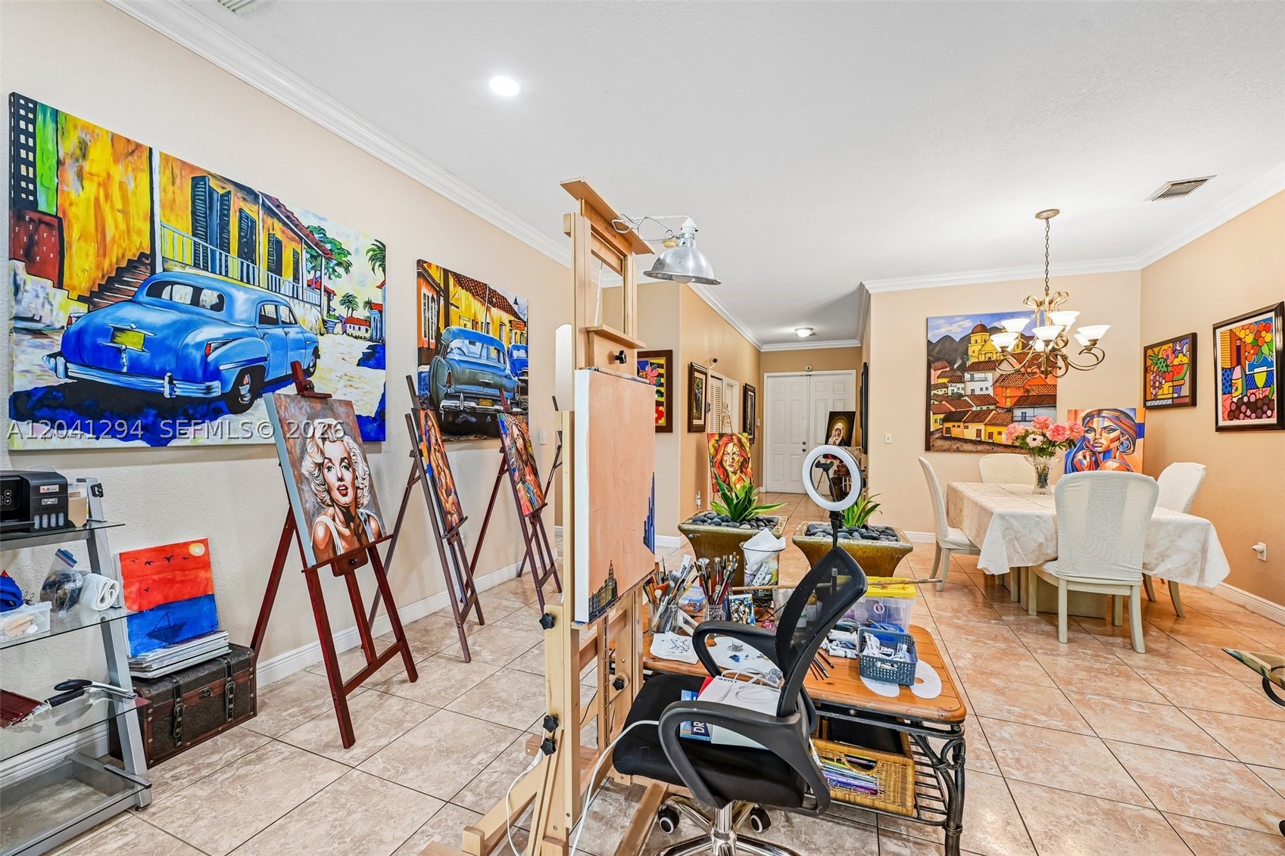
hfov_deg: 104.3
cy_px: 428
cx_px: 642
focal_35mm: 14
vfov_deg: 81.2
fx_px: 500
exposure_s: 1/13
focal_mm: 14
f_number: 6.3
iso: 280
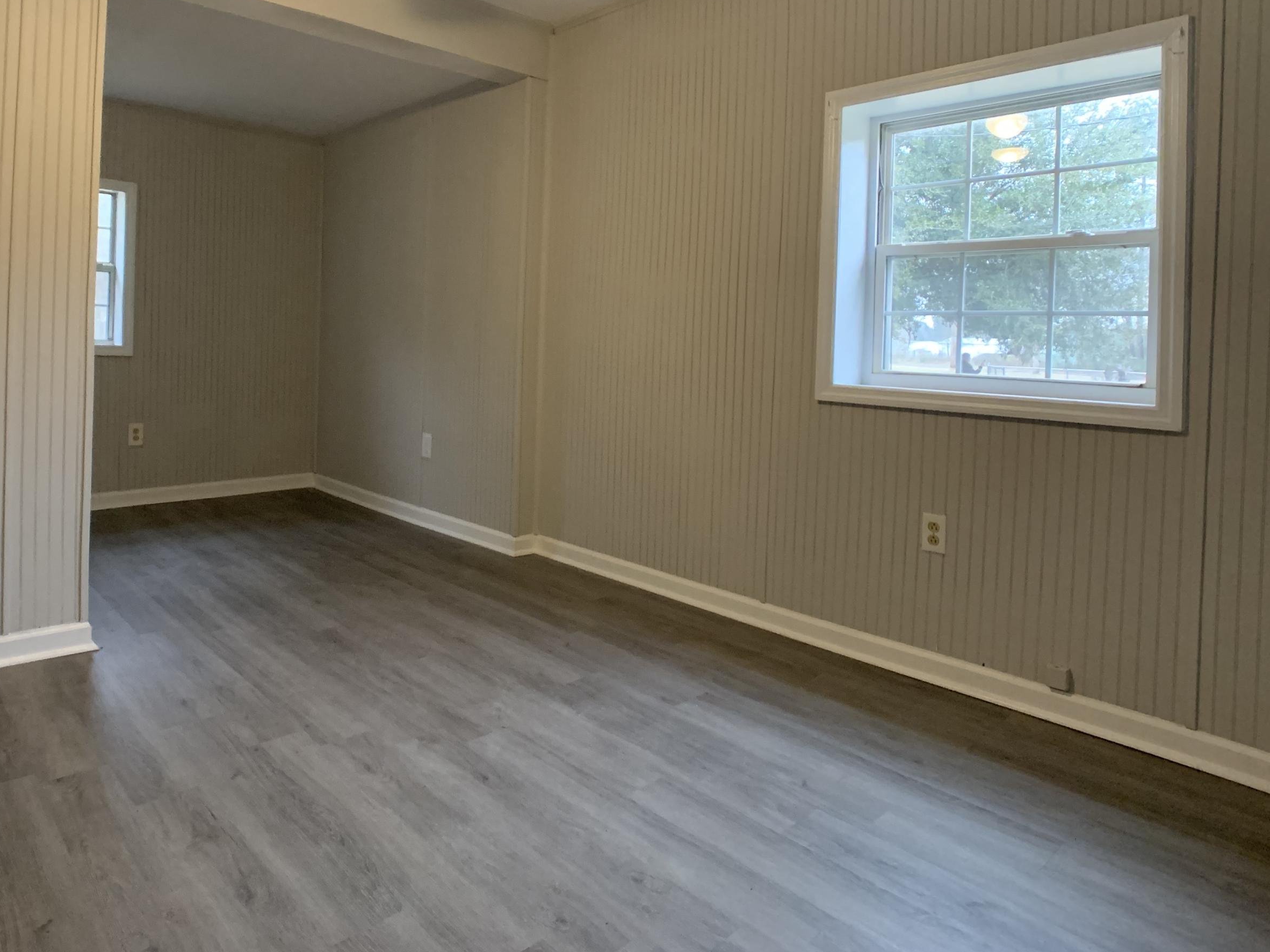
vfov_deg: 42.7
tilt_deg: -1.3
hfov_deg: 55.0
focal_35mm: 33
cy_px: 365
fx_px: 1211
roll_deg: -2.0
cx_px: 516
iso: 400
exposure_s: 1/41
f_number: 1.8
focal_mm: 4.25
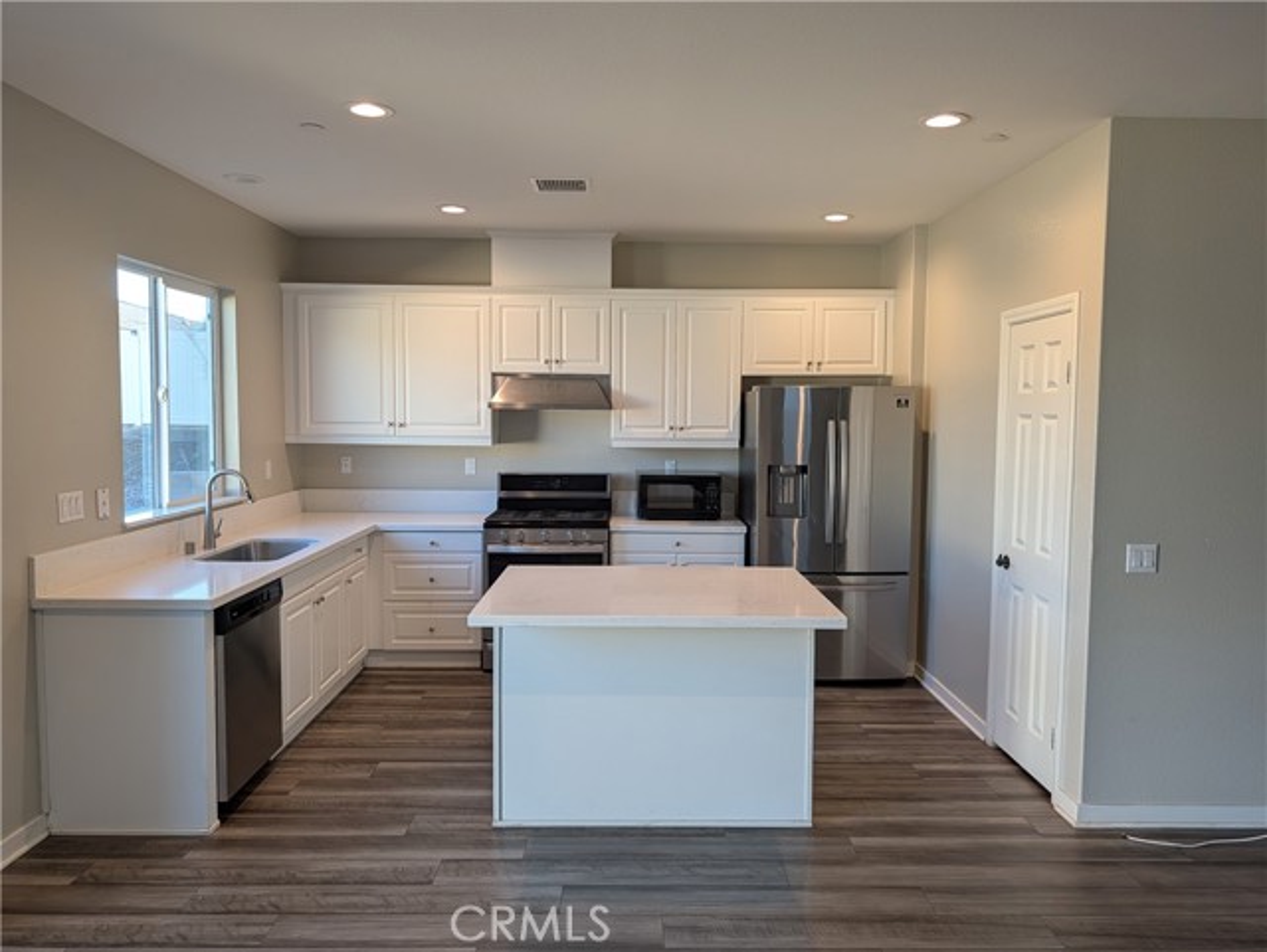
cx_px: 634
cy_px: 476
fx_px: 879
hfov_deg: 71.6
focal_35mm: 24
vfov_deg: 56.9
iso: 132
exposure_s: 1/115
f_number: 1.68
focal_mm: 6.9
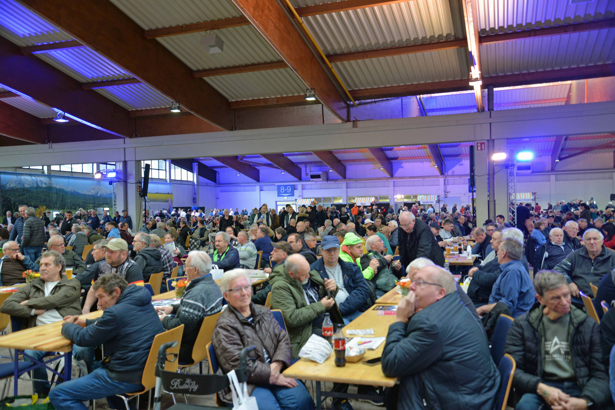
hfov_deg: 58.7
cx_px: 308
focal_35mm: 32
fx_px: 547
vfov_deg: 41.1
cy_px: 205
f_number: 4
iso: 800
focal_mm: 32
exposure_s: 1/30
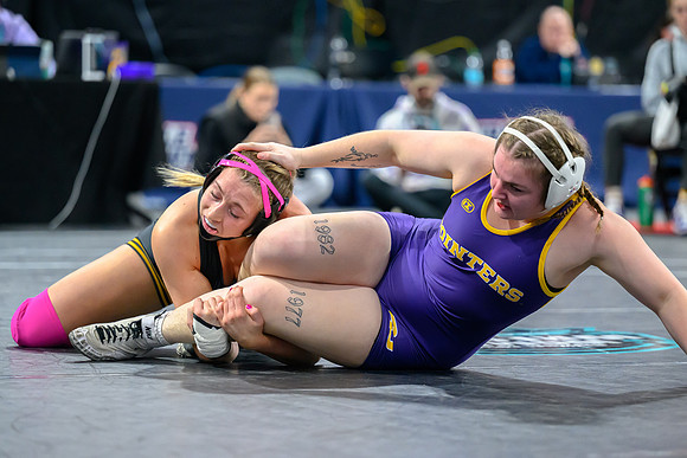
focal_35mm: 173
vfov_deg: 7.9
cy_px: 265
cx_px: 321
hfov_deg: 11.9
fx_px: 3309
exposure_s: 1/800
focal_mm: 140
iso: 4000
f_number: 2.8
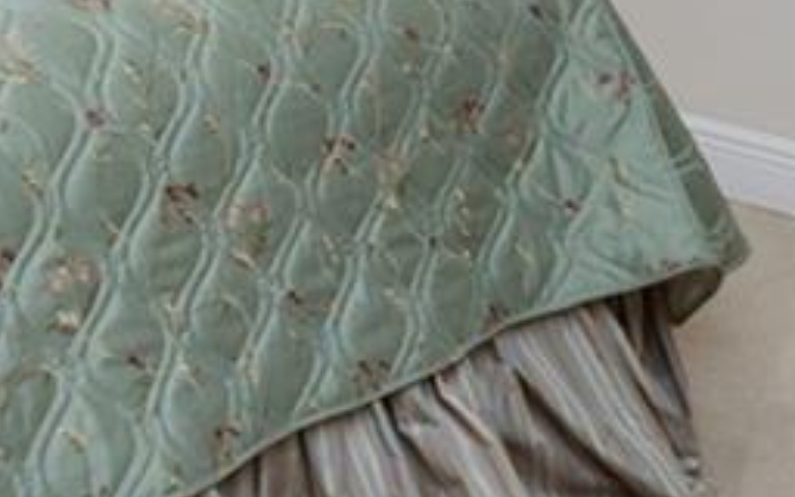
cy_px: -447
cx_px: -127
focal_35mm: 89
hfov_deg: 21.8
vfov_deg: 13.0
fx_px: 1928
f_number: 7.1
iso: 400
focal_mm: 14
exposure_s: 1/2
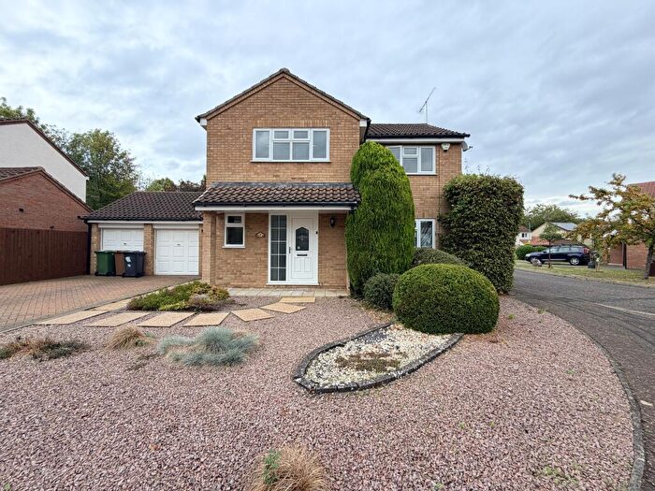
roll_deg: -0.3
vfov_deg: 85.7
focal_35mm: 14
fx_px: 265
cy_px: 246
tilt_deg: +0.0
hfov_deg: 102.1
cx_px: 328
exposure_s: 1/192
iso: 40
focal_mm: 2.22
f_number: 2.2
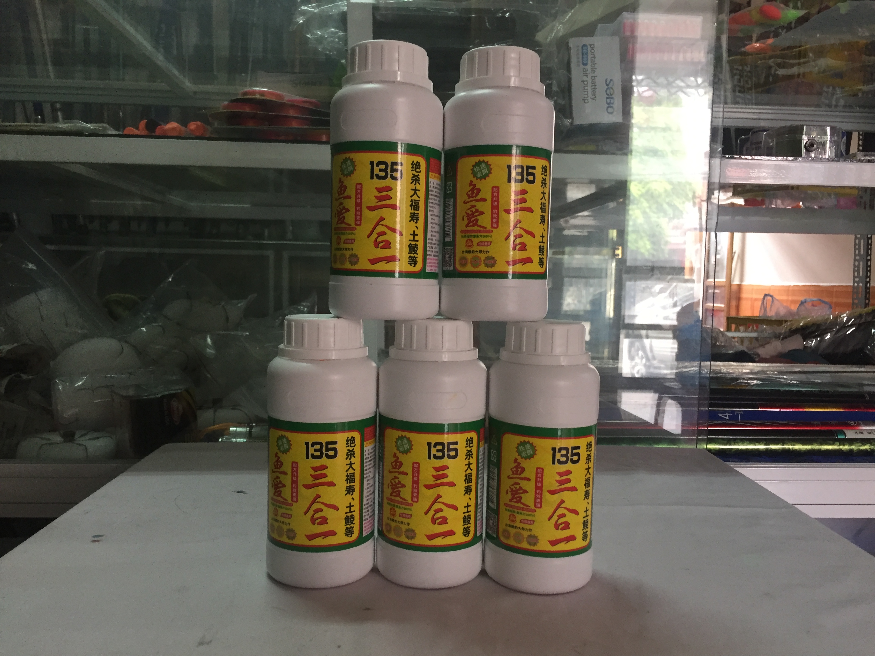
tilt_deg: -2.4
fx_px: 733
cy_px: 328
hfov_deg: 61.7
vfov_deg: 48.2
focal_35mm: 29
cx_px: 438
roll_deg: -3.3
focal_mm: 4.15
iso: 160
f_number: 2.2
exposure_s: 1/33
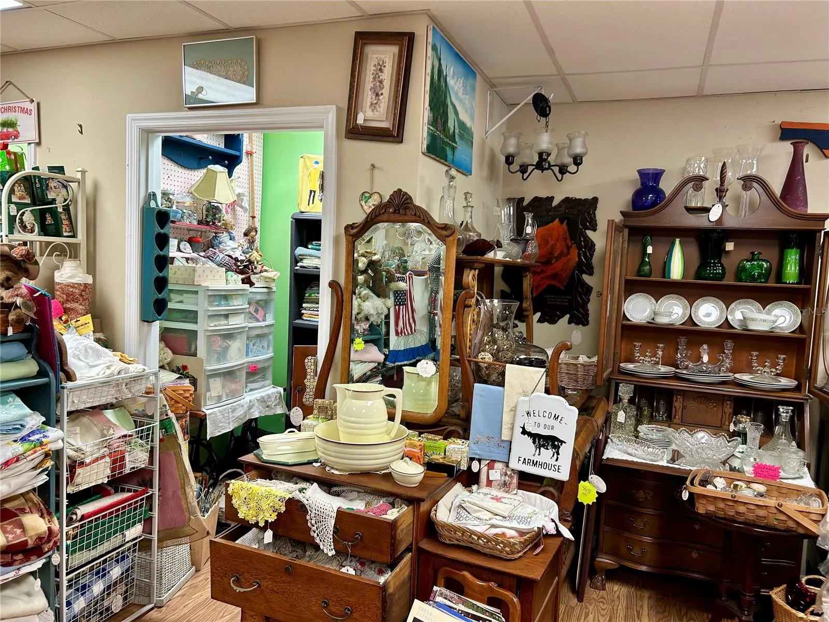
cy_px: 311
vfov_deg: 53.1
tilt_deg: -4.3
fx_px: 623
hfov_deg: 67.3
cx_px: 414
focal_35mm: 26
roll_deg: -2.4
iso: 80
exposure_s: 1/60
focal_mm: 5.7
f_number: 1.5
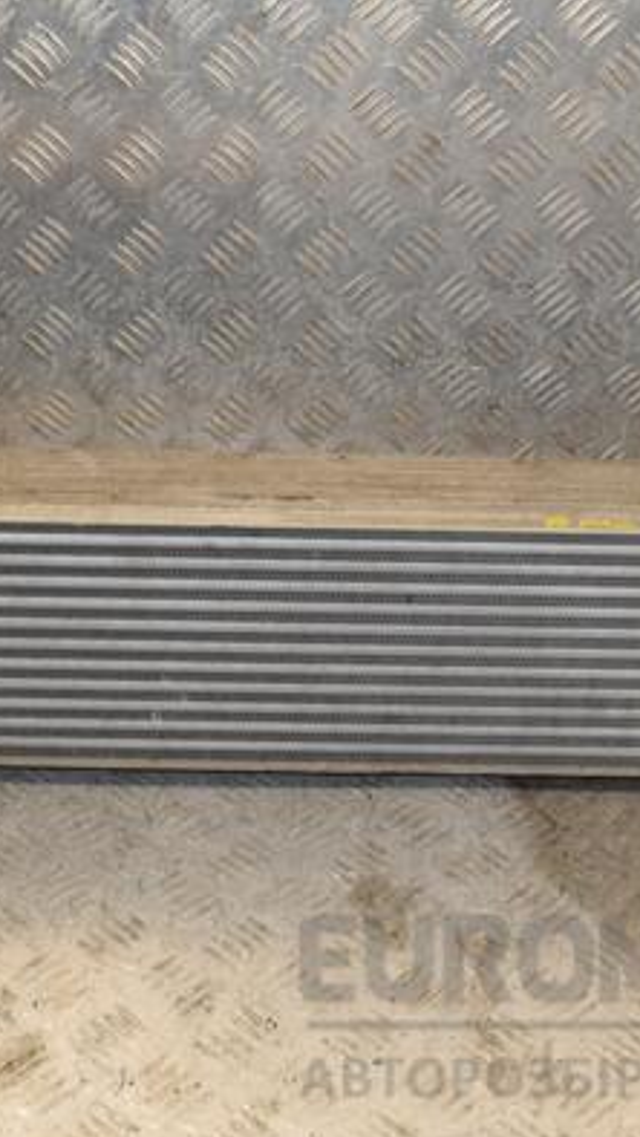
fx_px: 1802
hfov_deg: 20.1
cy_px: 574
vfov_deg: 35.0
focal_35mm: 60
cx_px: 245
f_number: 7.1
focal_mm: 25
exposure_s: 1/200
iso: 800
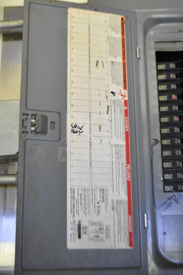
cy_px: 138
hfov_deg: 25.1
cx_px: 92
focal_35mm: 54
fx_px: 412
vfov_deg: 36.9
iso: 3600
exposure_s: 1/60
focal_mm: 36
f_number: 4.8
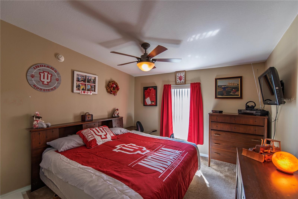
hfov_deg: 100.4
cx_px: 149
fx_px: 124
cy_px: 100
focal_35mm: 15
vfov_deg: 77.3
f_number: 2.8
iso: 100
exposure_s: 1/30
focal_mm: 15
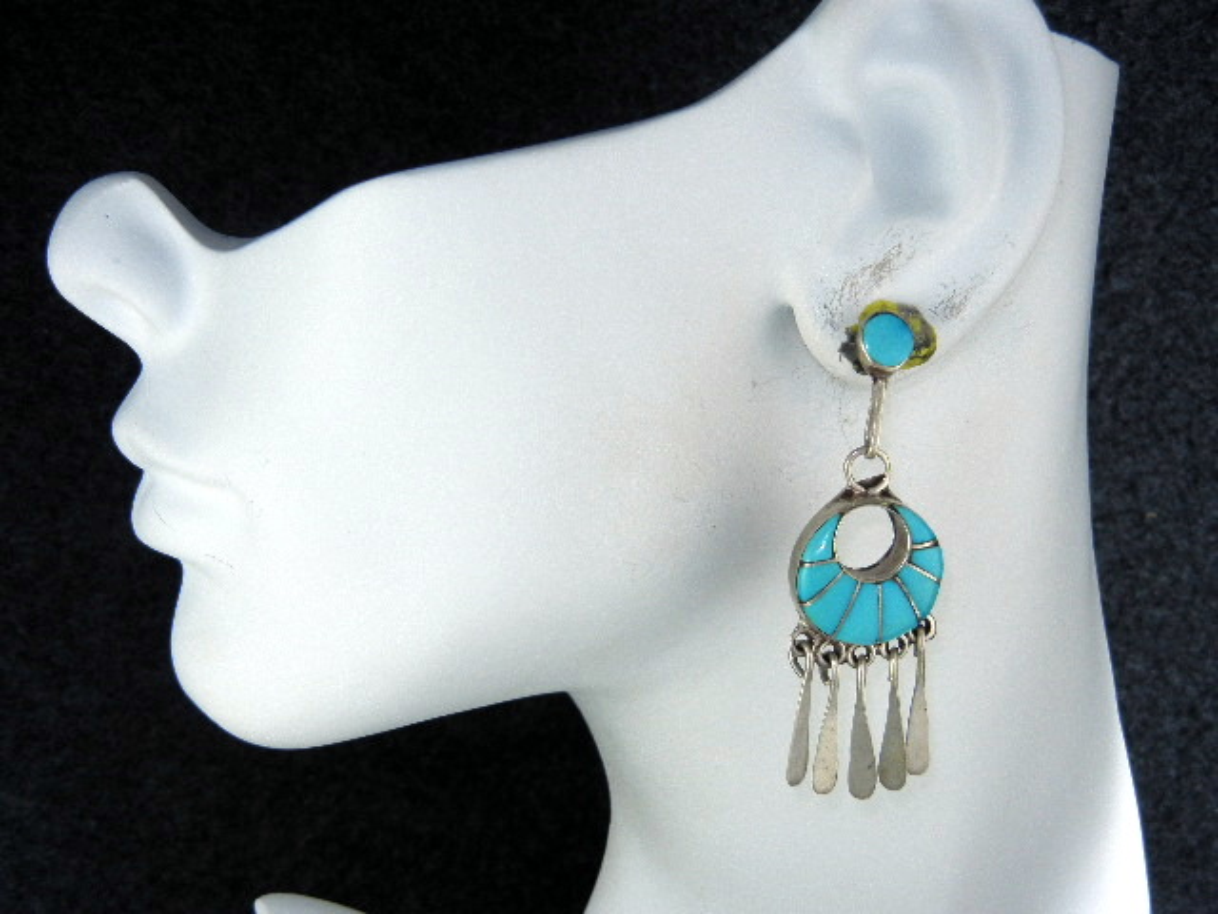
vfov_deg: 28.0
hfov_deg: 36.8
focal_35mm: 52
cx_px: 609
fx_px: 1830
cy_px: 457
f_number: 3.9
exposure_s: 1/35.4
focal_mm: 9.3
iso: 160
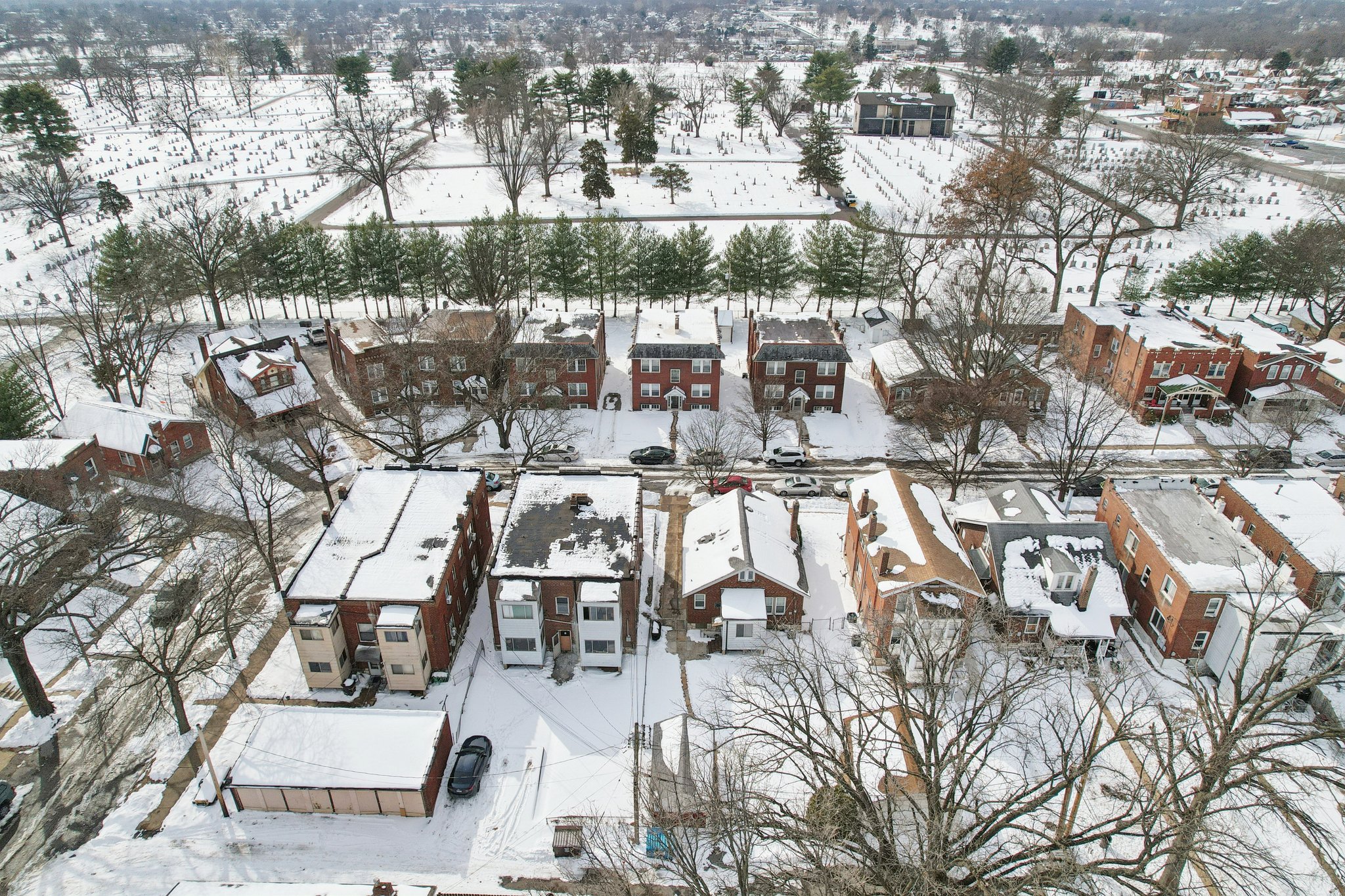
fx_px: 822
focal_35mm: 22
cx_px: 672
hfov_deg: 78.6
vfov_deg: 57.2
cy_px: 448
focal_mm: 8.4
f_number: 2.8
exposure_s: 1/5000
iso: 100
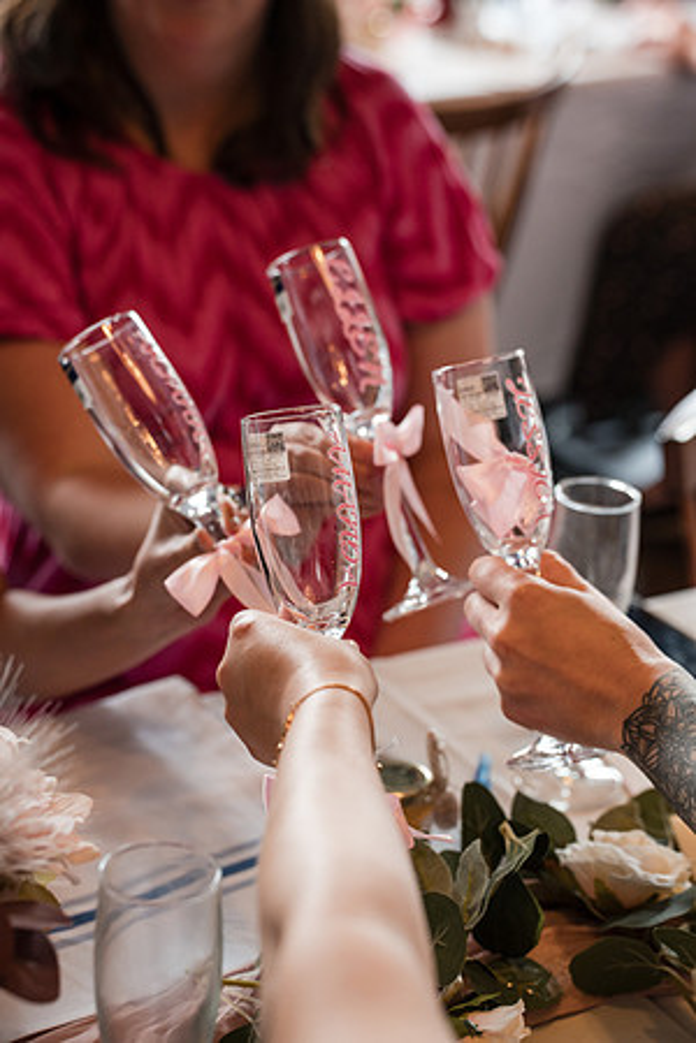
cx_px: 348
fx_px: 2291
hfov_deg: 17.3
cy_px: 522
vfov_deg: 25.7
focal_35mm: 79
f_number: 4
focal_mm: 79
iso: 2500
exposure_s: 1/250
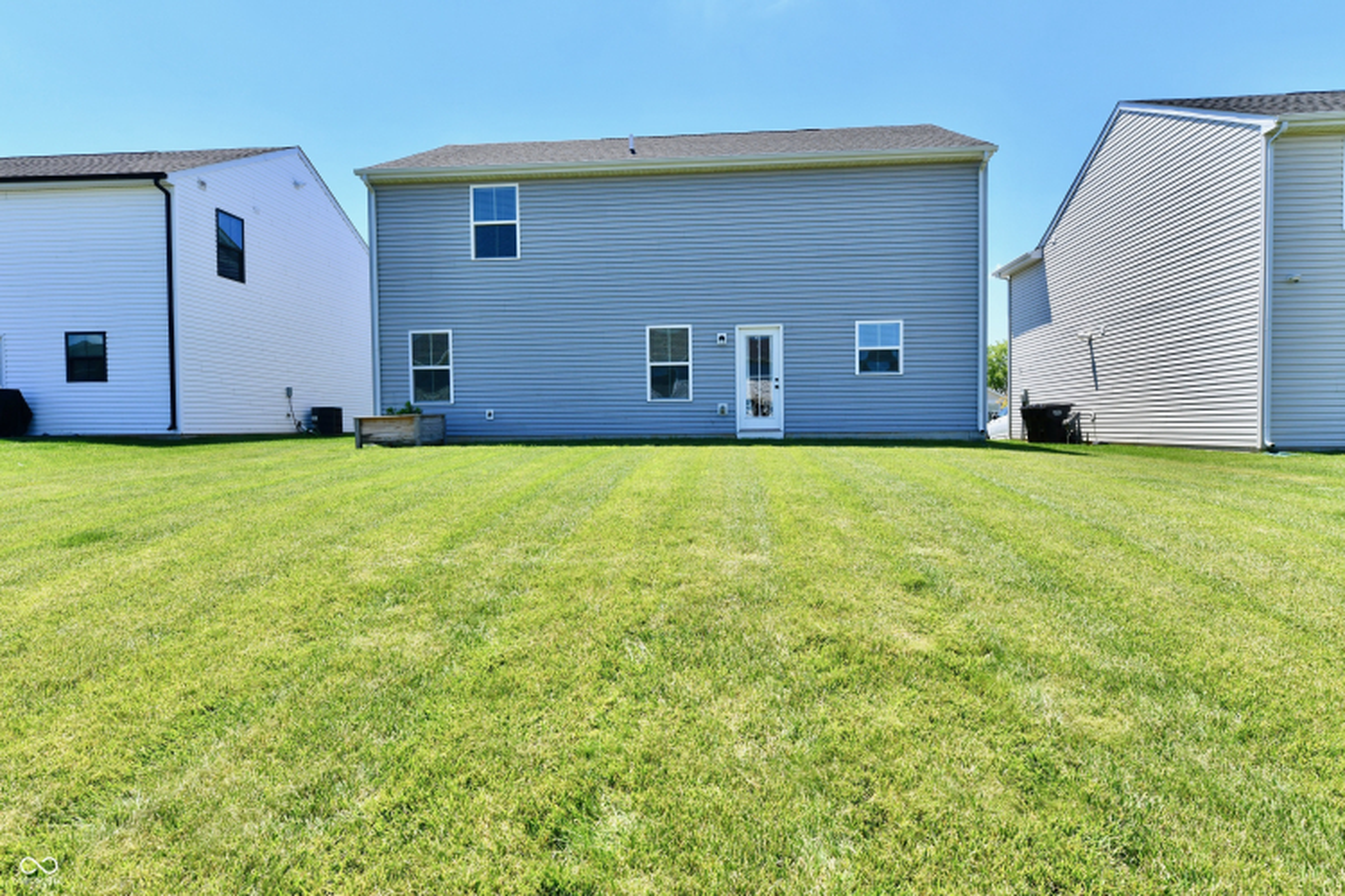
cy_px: 448
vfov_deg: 64.6
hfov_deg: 86.9
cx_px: 672
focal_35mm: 19
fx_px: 710
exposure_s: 1/500
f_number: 11
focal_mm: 19
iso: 640
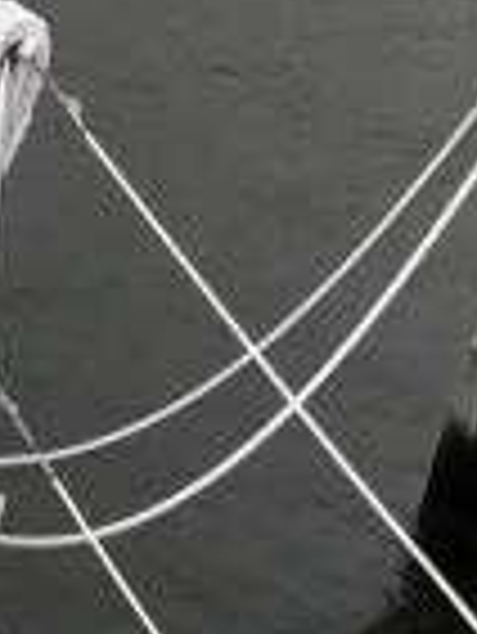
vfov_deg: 15.0
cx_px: -441
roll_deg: -1.4
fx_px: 2183
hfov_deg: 11.4
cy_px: 1025
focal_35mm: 119
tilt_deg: -43.3
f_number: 1.8
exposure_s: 1/2024
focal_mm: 3.99
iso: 20
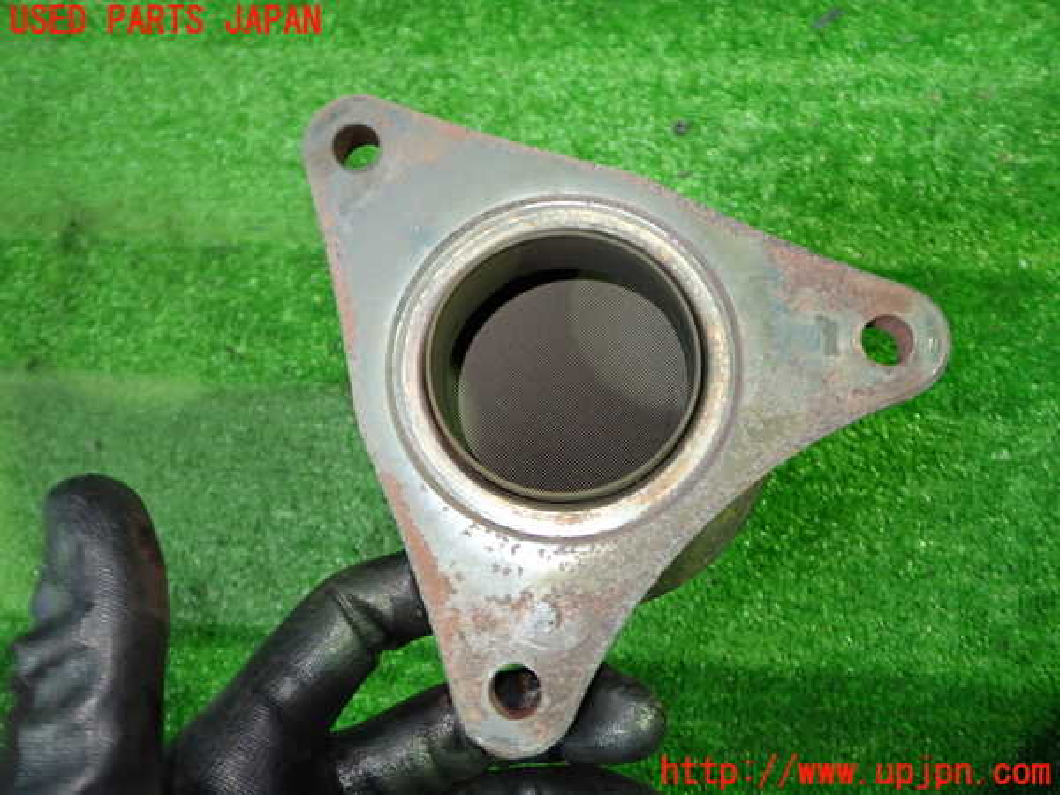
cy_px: 398
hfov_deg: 60.0
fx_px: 919
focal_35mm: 30
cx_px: 530
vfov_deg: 46.8
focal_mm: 5.4
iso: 500
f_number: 2.3
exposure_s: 1/30
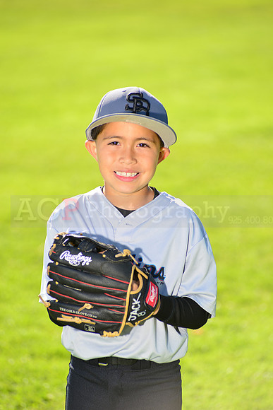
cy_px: 205
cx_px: 136
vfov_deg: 12.1
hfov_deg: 8.1
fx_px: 1932
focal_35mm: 170
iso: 100
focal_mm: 170
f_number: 5
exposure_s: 1/250
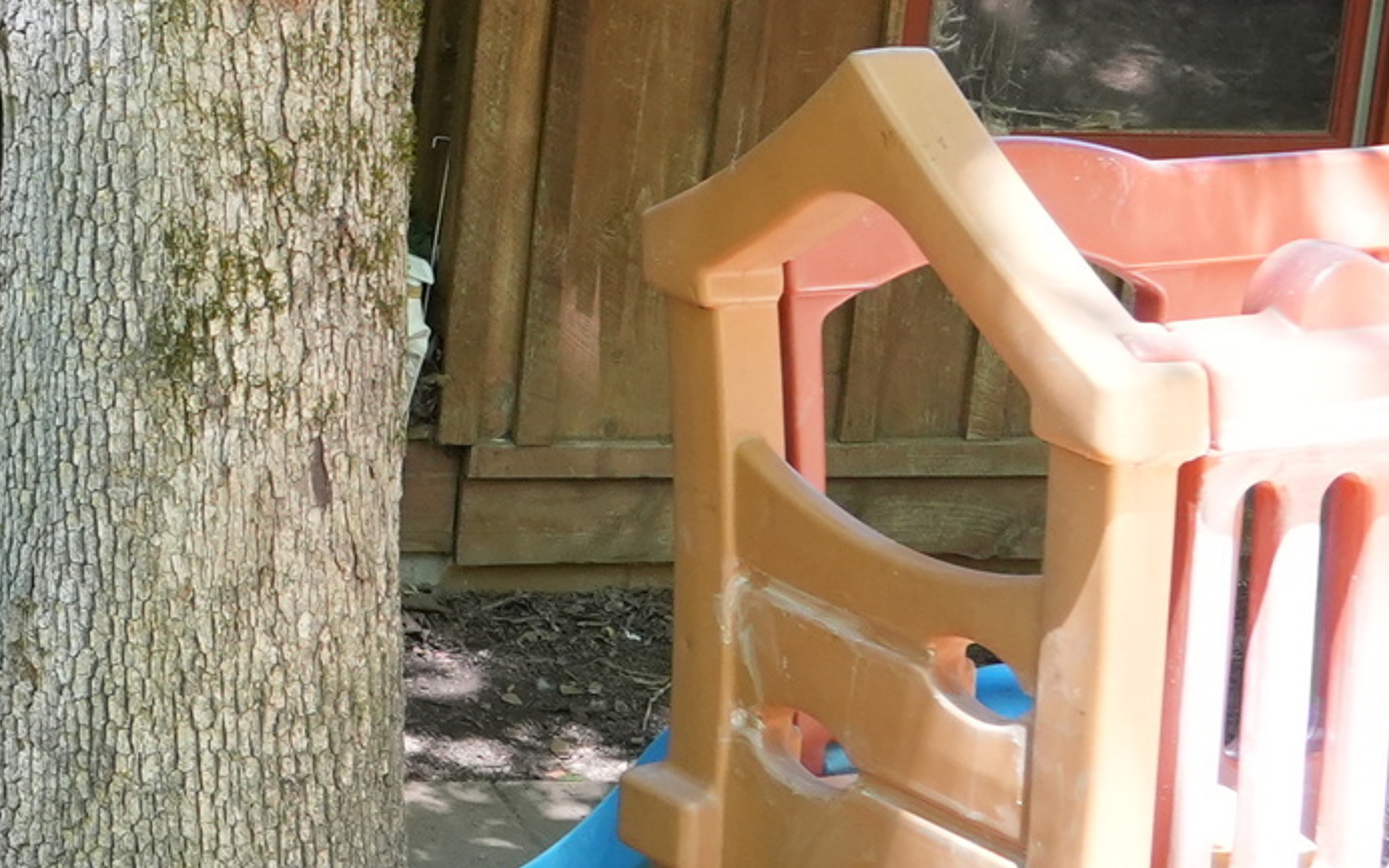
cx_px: -816
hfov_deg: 13.5
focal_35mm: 144
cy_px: -100
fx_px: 5462
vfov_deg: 9.0
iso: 640
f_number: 4
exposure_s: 1/160
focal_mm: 21.3
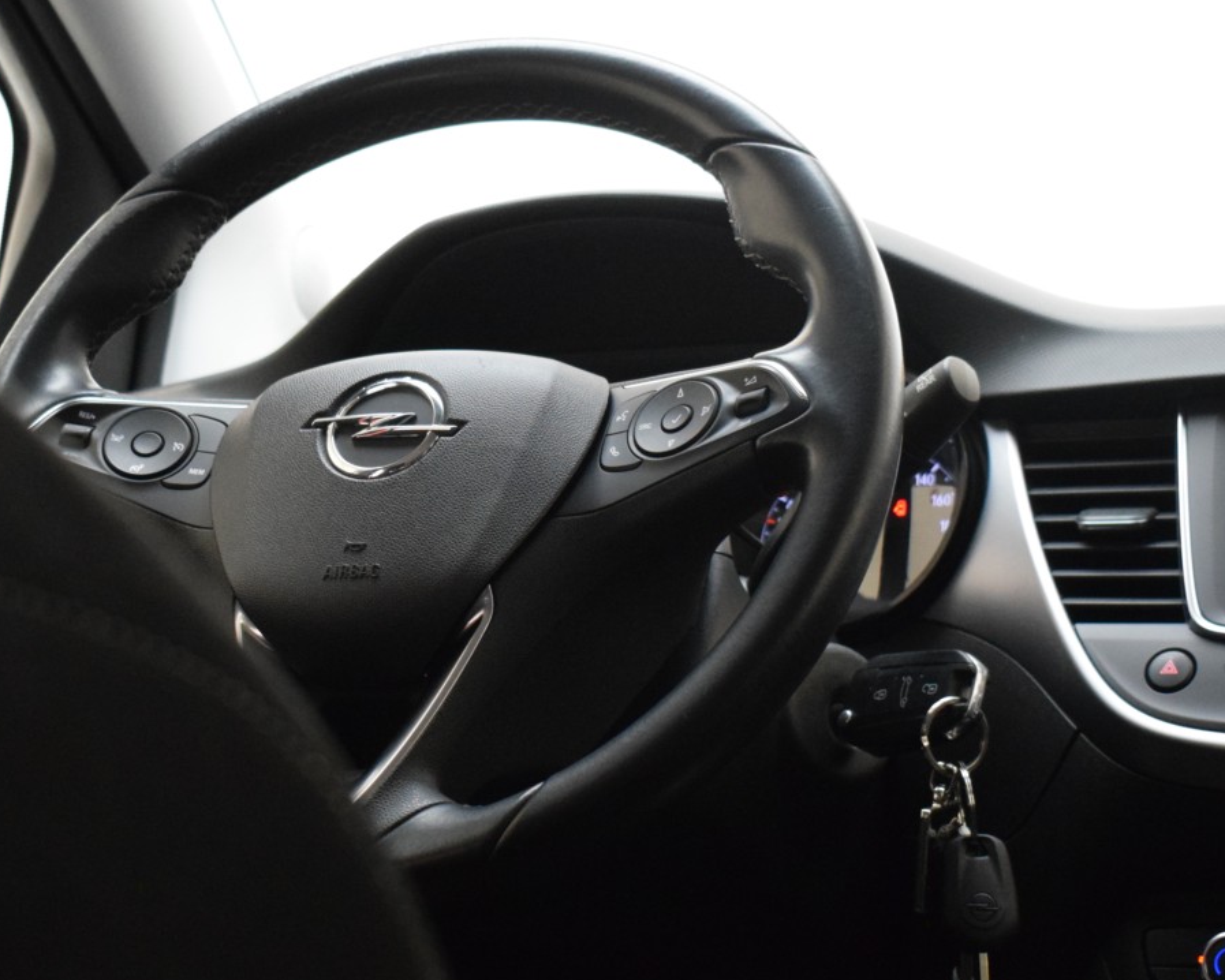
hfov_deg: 23.8
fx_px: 2901
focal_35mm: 80
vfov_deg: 19.2
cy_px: 482
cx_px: 438
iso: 3600
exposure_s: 1/60
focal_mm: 34
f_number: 4.5
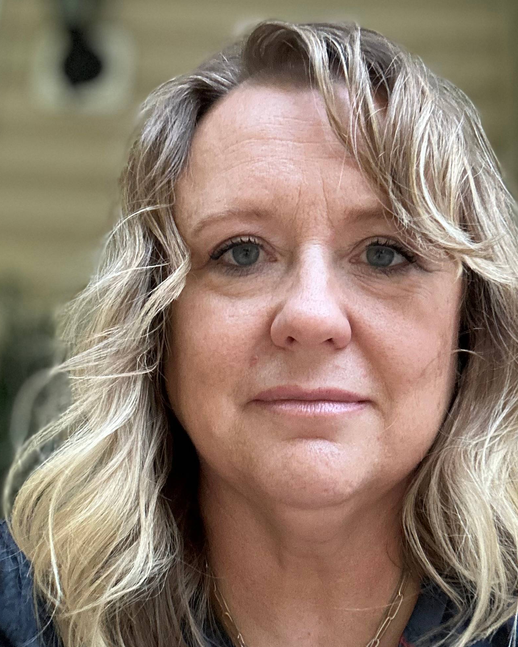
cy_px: 370
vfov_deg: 40.2
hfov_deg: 32.7
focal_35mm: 46
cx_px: 288
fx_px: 881
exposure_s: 1/60
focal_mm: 2.69
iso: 320
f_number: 1.9
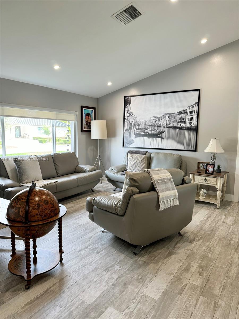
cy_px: 160
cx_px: 120
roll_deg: -0.6
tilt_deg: -7.4
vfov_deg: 71.6
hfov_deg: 56.8
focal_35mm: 24
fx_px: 221
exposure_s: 1/120
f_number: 1.78
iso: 200
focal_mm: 6.86
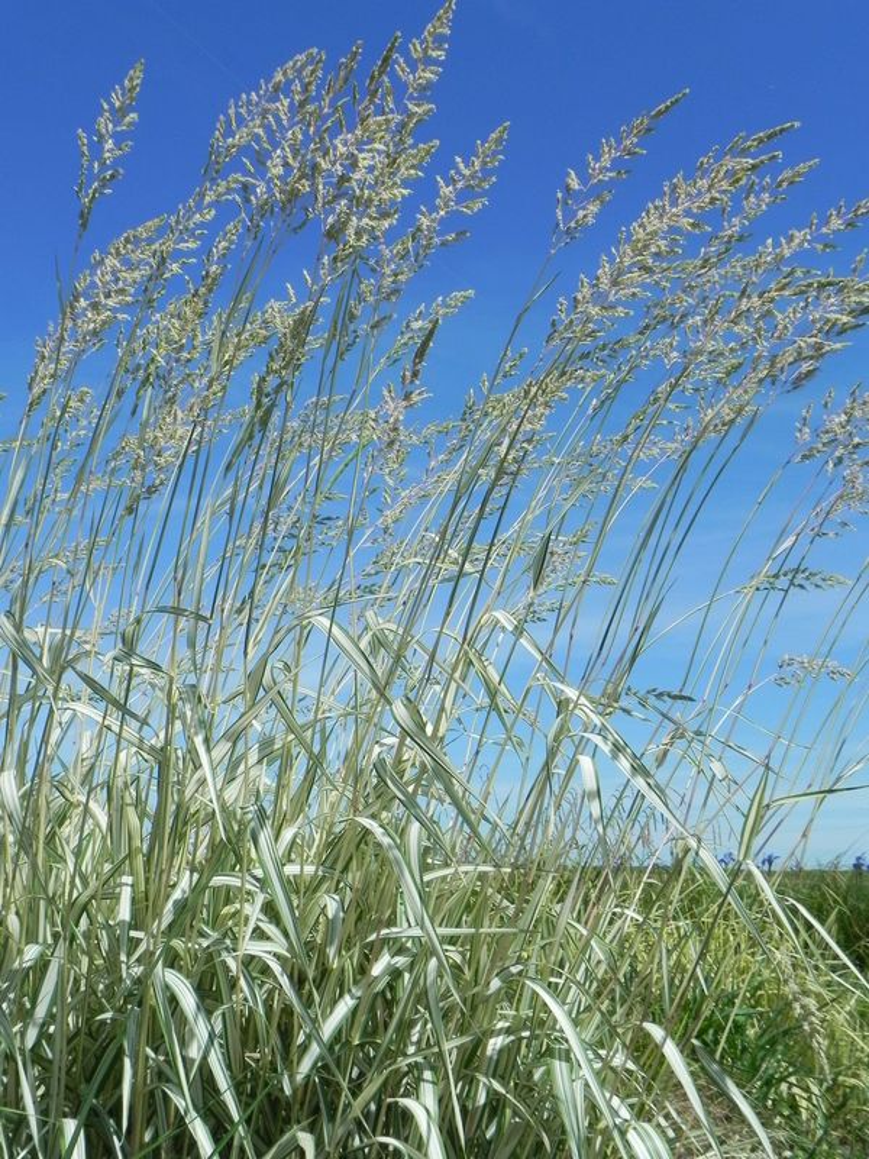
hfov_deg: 35.1
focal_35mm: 41
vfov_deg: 45.8
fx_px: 1372
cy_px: 580
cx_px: 434
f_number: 8
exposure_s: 1/451
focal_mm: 7.3
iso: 160
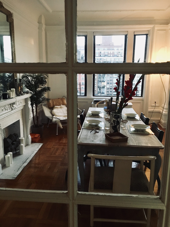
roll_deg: -1.1
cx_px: 85
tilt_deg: -12.1
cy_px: 114
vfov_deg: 61.7
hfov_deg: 48.2
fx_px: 190
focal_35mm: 29
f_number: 2.2
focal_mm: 4.15
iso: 200
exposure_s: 1/30
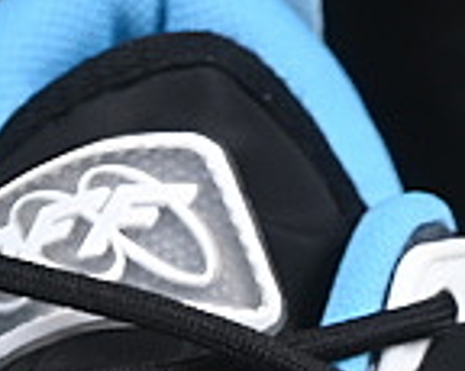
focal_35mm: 528
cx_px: 520
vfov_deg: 2.9
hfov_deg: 3.7
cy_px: 987
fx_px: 7262
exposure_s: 1/60
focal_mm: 50
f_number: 6.3
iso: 160
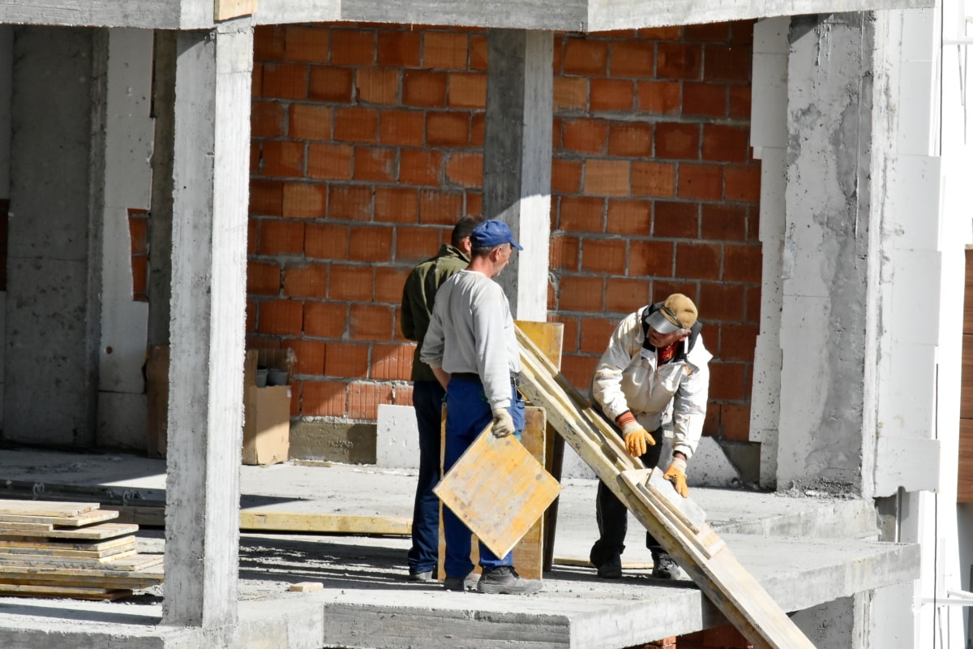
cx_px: 486
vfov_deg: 3.1
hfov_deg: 4.6
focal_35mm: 450
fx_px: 12162
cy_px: 324
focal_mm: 300
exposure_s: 1/500
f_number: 20
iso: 1250
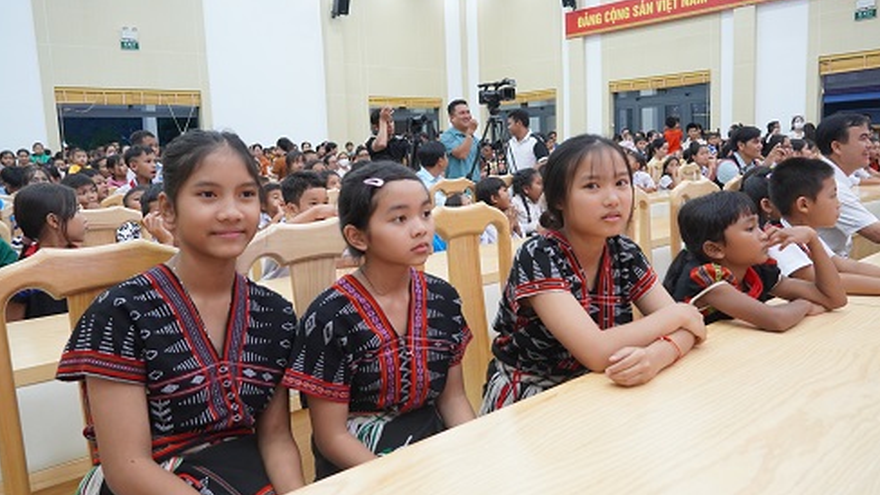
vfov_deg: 40.2
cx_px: 448
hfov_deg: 66.1
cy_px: 250
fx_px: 677
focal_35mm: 29
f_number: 4
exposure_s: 1/160
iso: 1250
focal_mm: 18
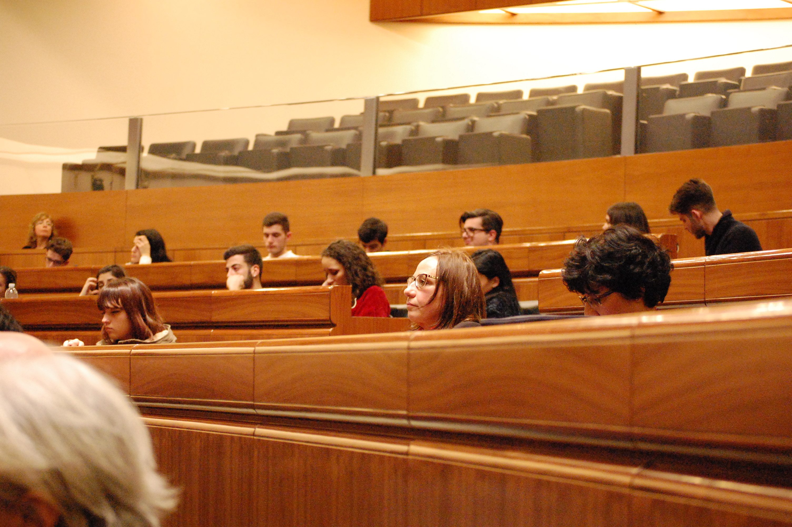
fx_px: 1813
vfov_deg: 16.5
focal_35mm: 82
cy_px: 264
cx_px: 396
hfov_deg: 24.6
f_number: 4
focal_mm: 55
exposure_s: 1/30
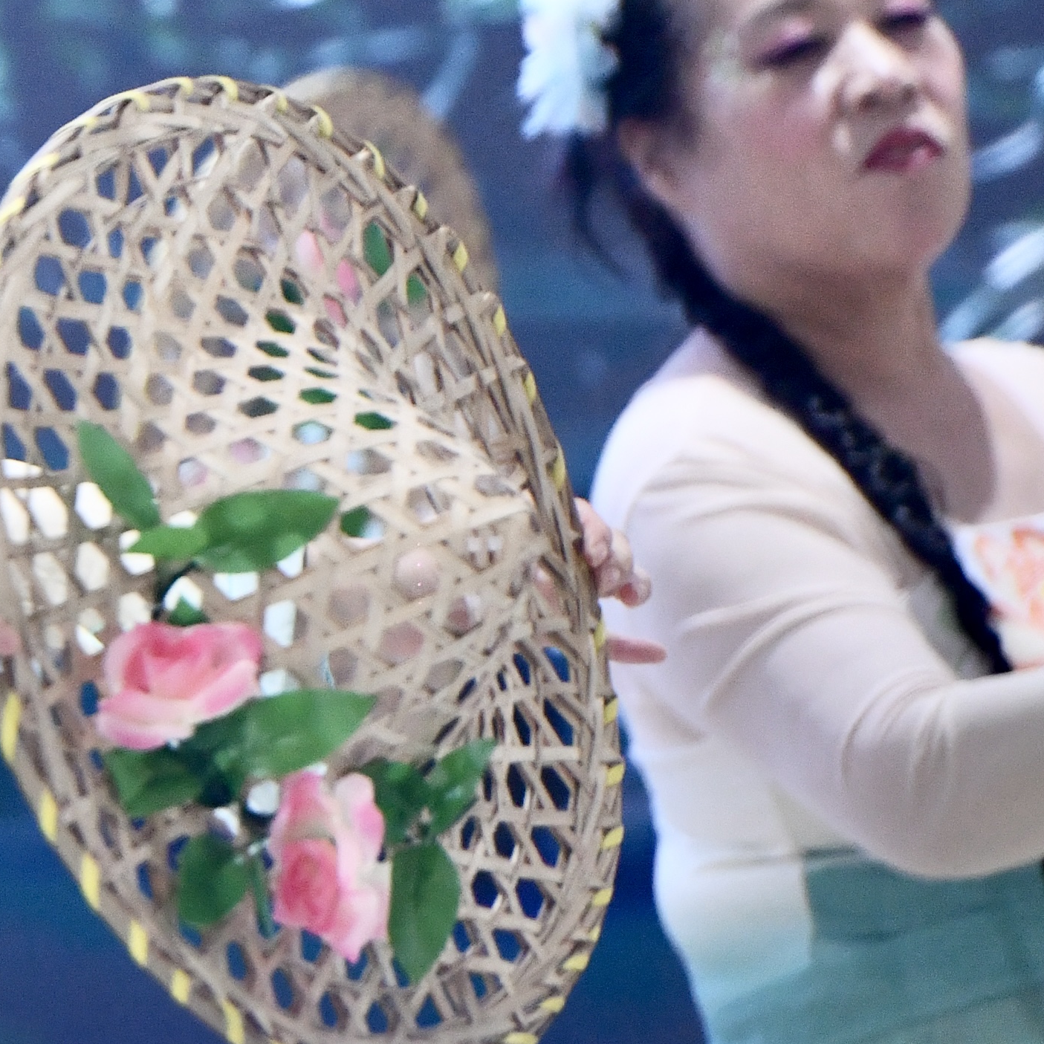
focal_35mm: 749
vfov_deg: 2.3
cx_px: -871
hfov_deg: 2.3
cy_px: 219
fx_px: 25557
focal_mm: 200
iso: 1250
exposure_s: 1/320
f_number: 3.5
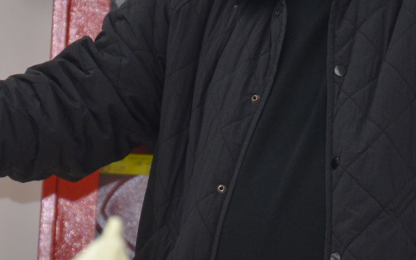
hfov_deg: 3.7
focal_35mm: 564
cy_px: -30
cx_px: 194
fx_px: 6392
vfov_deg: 2.3
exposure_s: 1/60
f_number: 5.6
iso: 800
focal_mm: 105
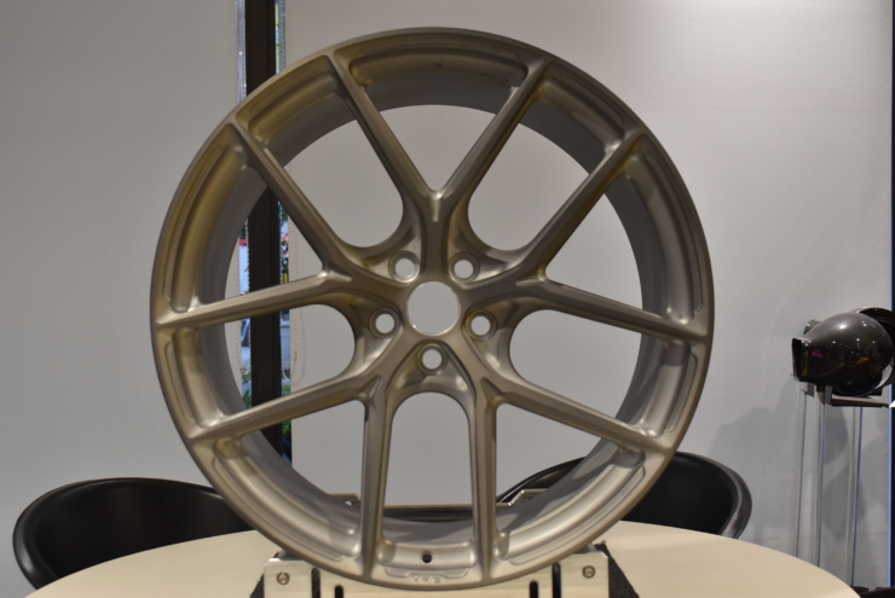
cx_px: 448
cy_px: 299
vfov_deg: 29.9
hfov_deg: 43.6
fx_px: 1120
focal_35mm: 45
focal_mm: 30
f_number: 5.6
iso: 900
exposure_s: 1/125
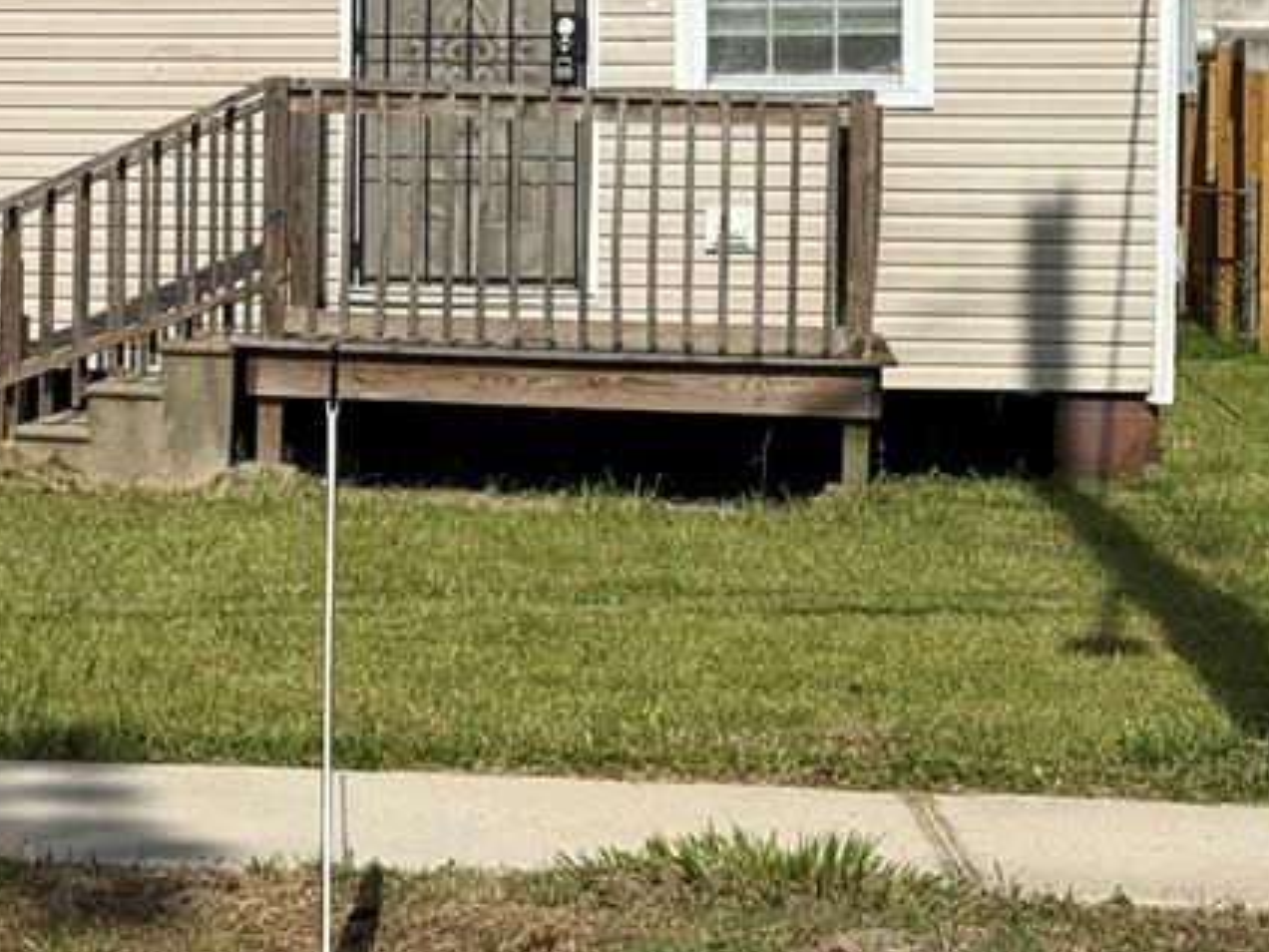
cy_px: 162
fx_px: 4252
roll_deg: -1.2
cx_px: 48
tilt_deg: -0.5
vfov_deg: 12.7
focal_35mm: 116
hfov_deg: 16.7
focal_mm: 6.76
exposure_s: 1/11364
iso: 64
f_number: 1.78
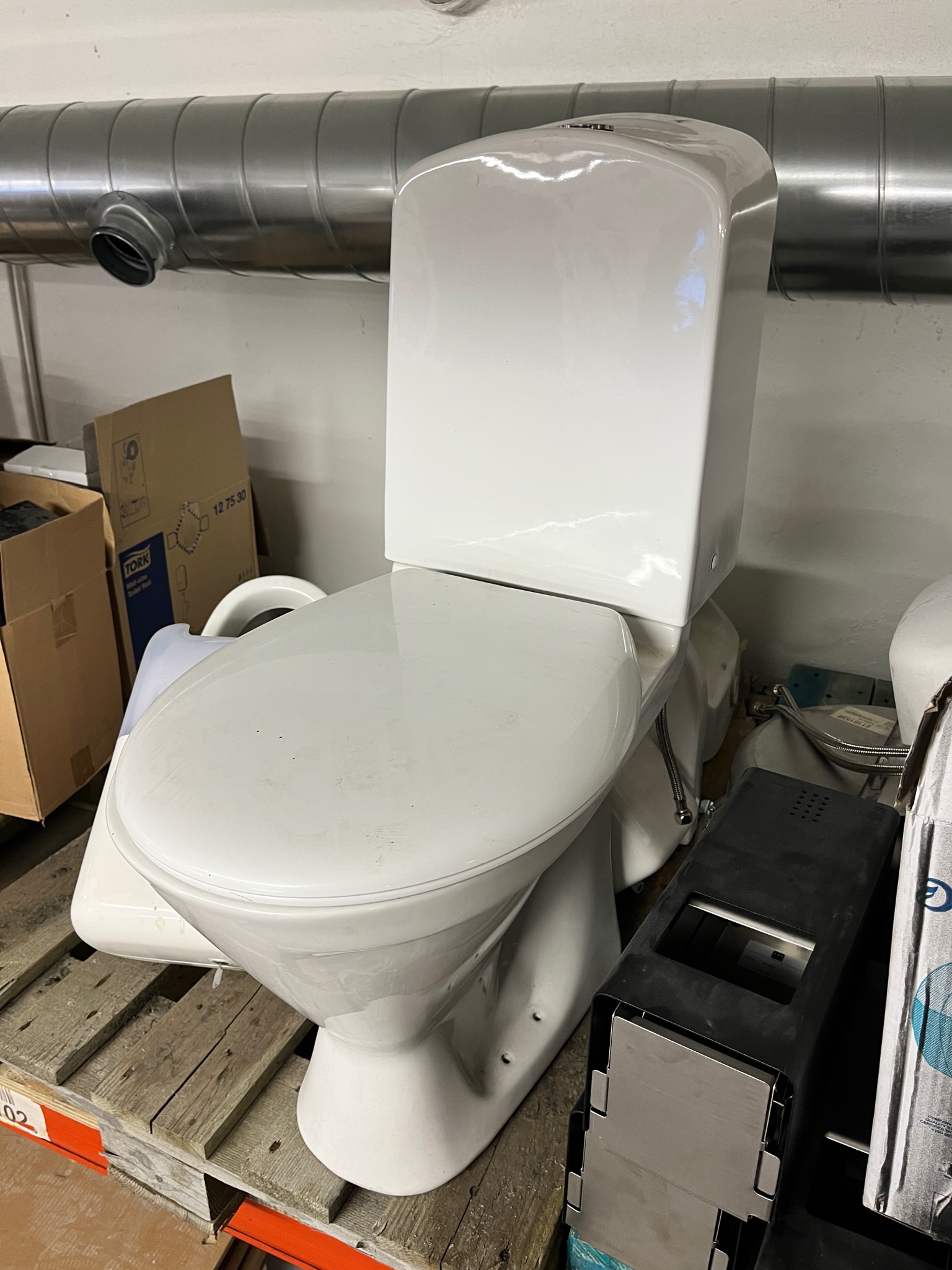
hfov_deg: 53.0
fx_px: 954
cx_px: 476
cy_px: 635
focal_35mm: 26
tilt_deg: -25.5
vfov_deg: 67.3
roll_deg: +0.3
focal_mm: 5.1
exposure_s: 1/50
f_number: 1.6
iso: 80
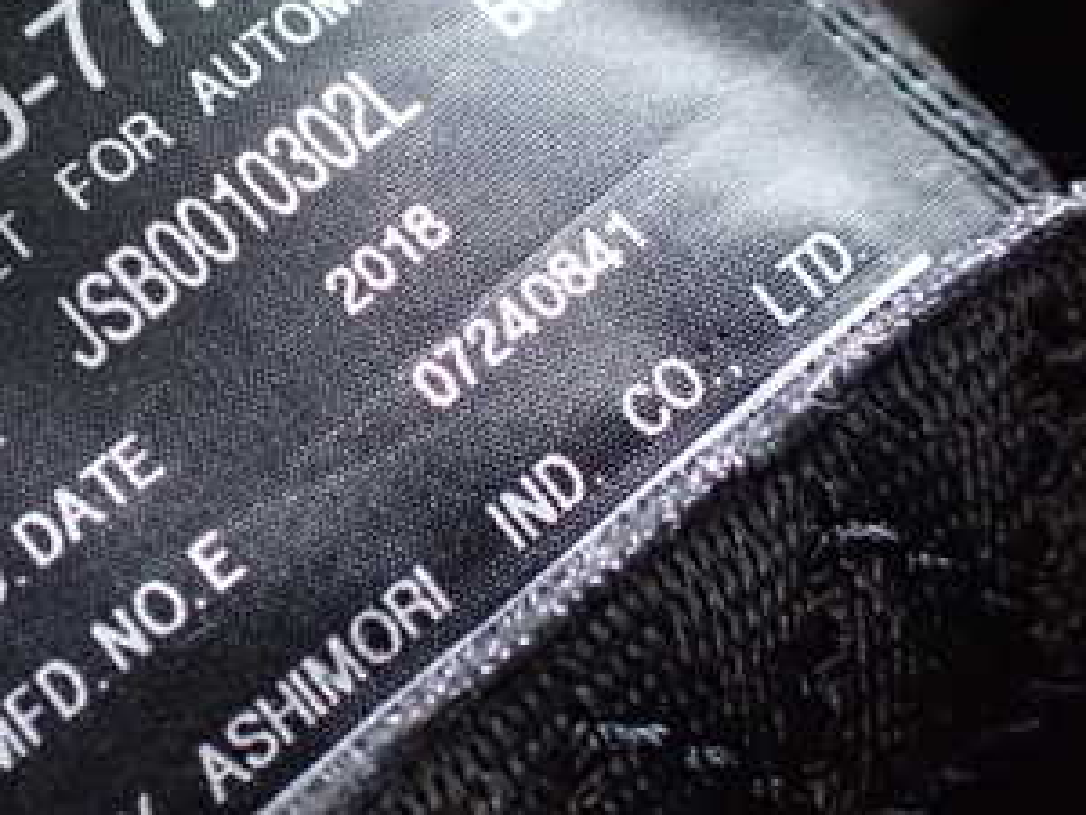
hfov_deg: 30.9
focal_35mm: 60
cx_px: 127
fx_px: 1882
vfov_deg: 24.1
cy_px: 185
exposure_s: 1/30
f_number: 2.3
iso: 1250
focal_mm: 5.4
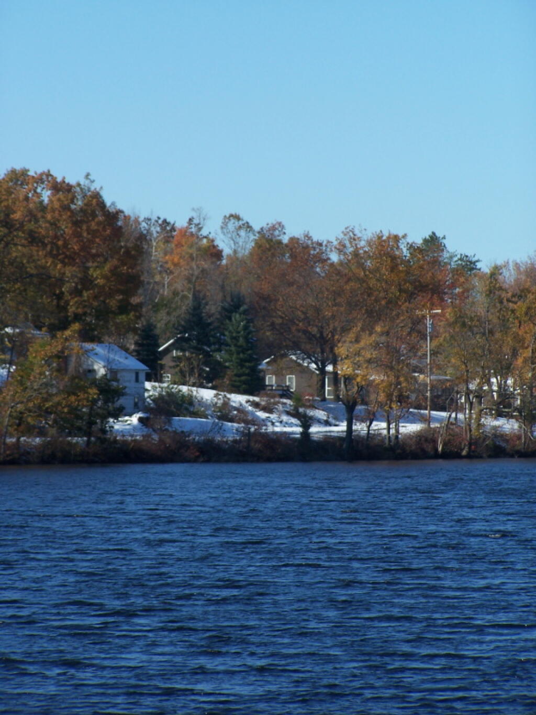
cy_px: 358
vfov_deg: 9.5
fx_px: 4314
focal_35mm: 209
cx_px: 268
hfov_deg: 7.1
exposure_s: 1/640
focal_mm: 34.6
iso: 80
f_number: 4.5
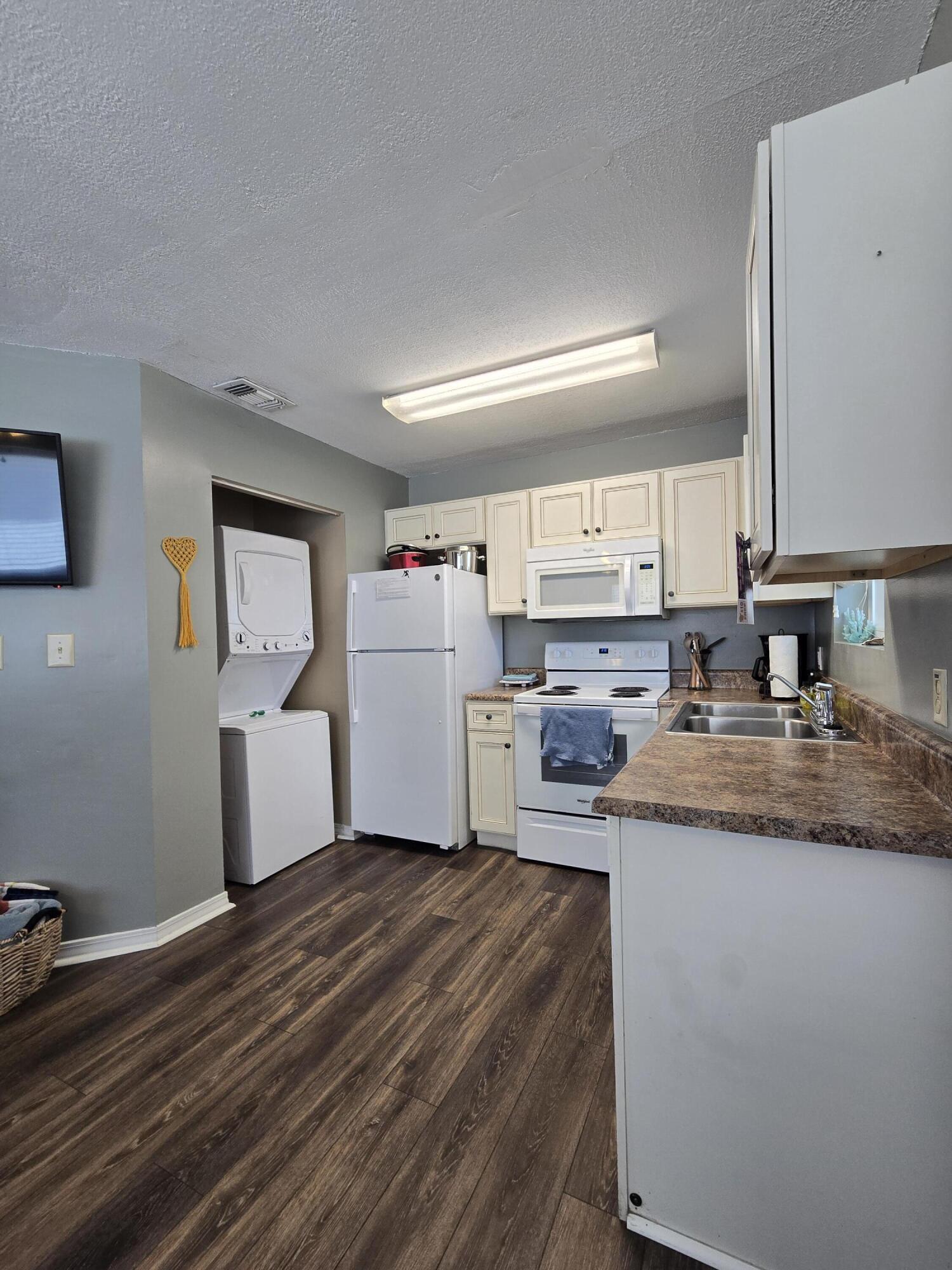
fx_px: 477
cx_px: 476
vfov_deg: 106.2
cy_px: 635
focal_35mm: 13
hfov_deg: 89.9
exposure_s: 1/60
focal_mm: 2.2
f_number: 2.2
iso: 64
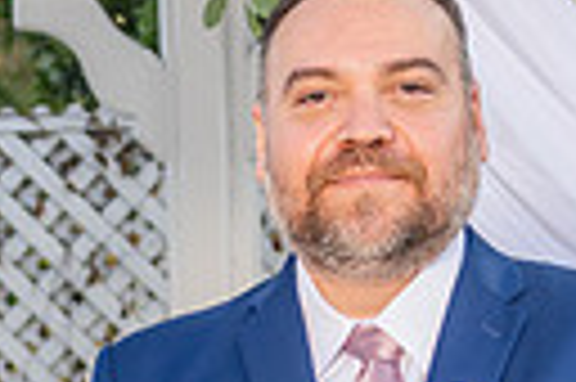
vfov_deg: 5.3
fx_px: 4091
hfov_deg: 7.9
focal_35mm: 256
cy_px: 628
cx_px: -286
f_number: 4.5
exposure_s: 1/200
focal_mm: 48
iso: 250
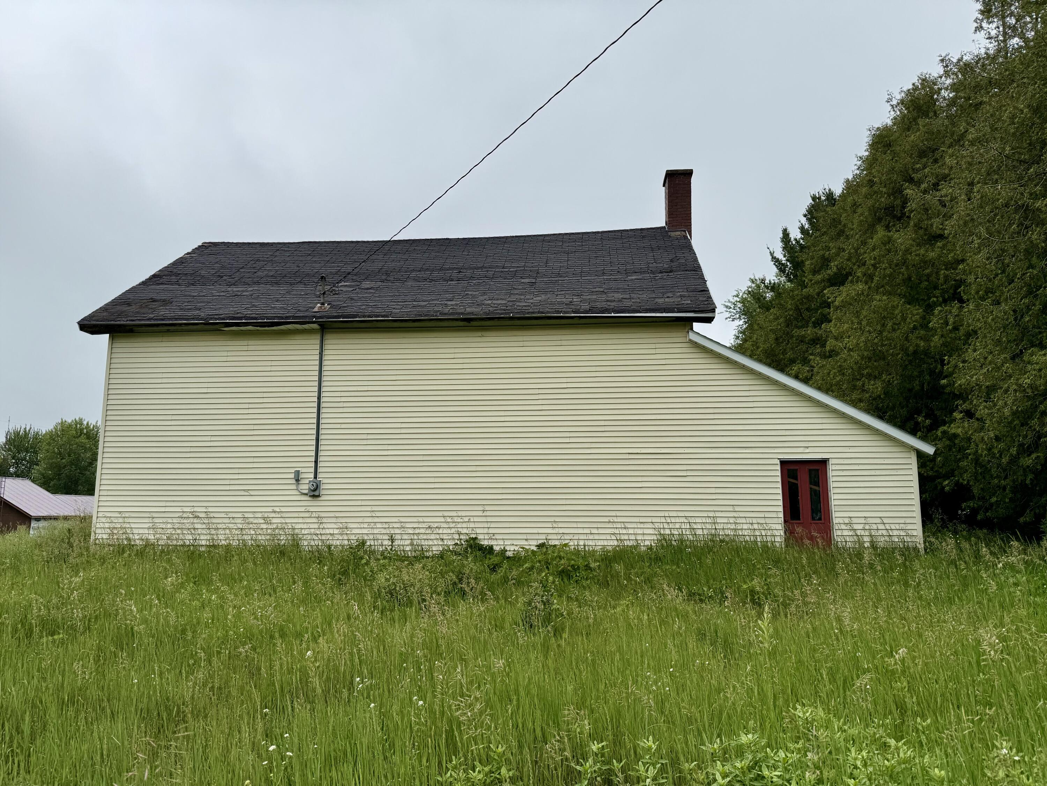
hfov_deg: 71.6
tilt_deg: +9.6
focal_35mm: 24
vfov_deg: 56.8
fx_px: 726
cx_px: 524
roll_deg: -0.5
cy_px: 393
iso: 80
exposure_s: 1/11905
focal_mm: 6.76
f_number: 1.78
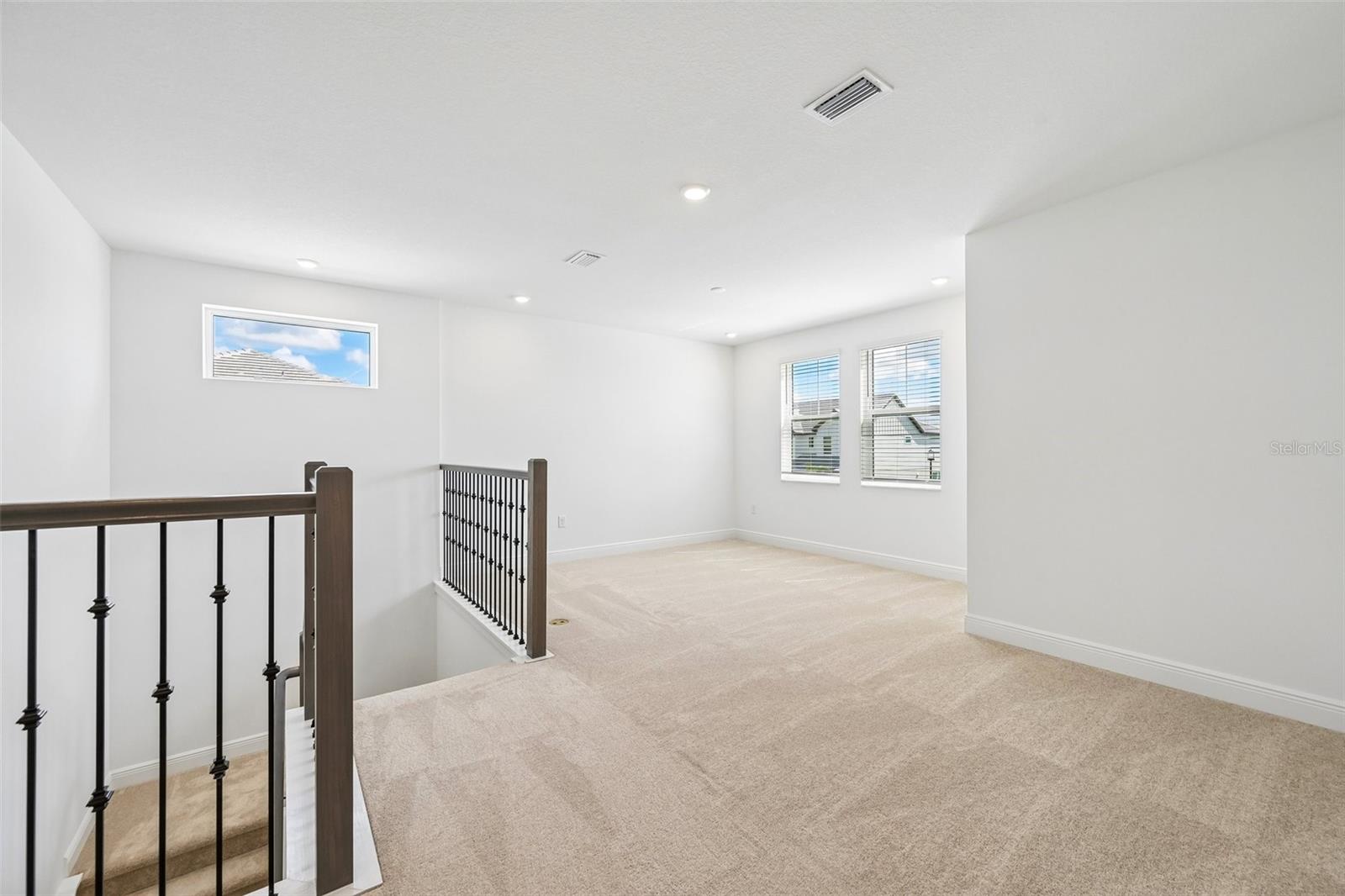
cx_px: 672
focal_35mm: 14
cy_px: 448
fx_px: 523
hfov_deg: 104.3
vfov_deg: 81.2
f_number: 8
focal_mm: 14
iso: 400
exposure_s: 1/200
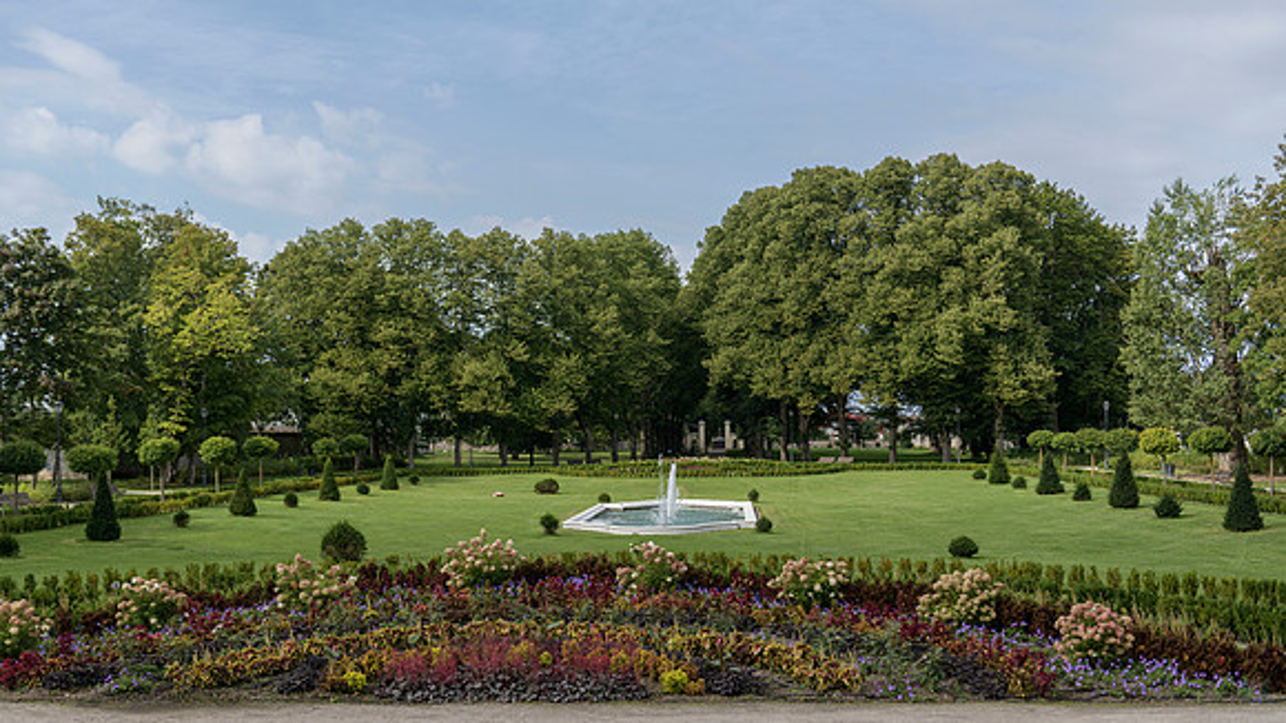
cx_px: 643
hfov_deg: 48.5
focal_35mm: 42
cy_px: 408
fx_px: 1429
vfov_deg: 28.4
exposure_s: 1/500
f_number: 3.5
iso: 64
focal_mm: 40
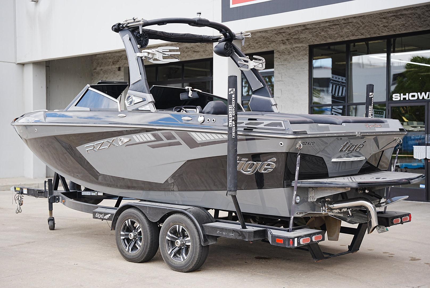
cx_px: 215
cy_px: 144
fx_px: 678
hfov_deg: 35.2
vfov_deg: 23.9
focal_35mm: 57
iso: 100
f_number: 2.8
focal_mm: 56.7
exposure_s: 1/200
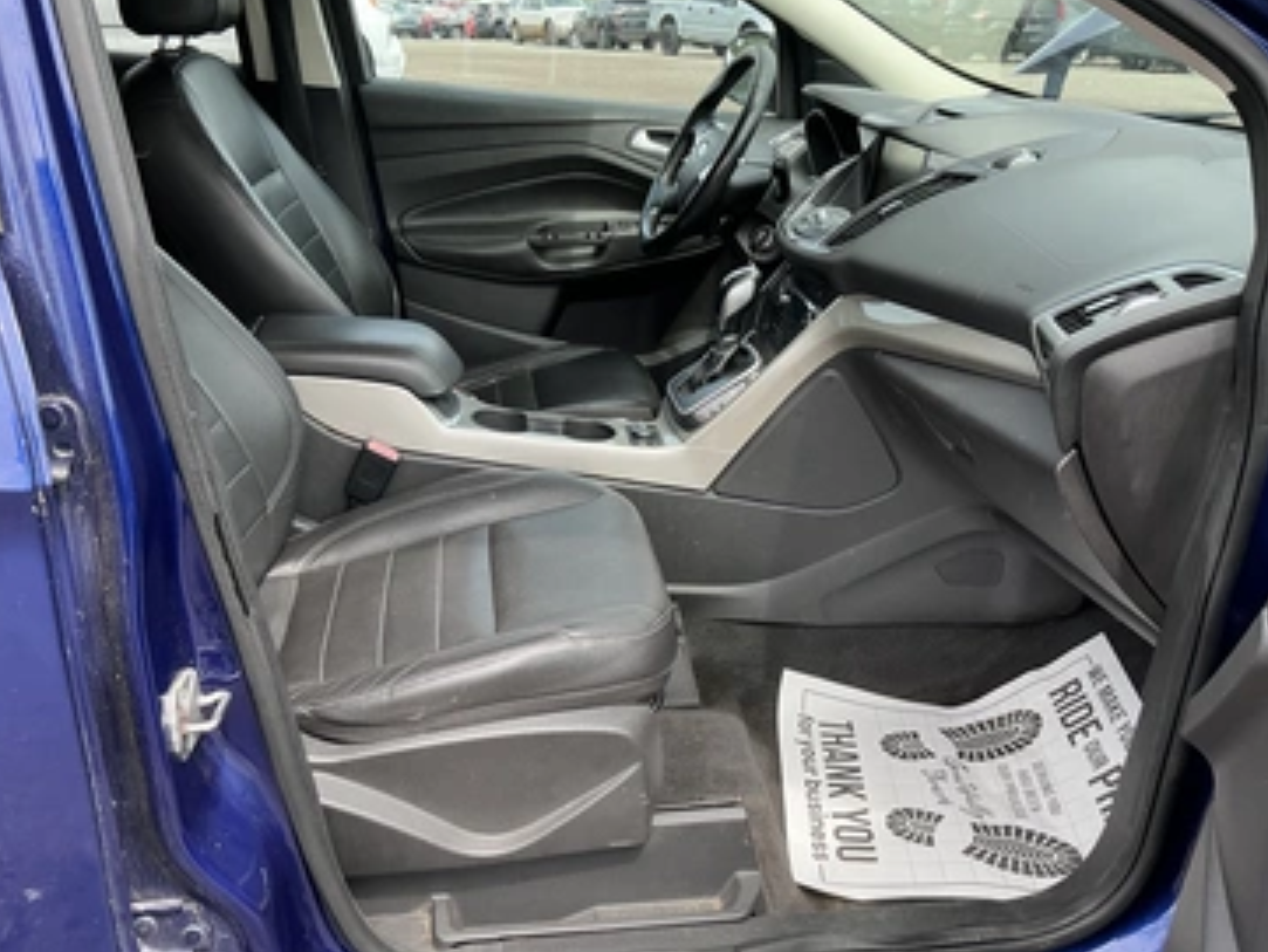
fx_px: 1136
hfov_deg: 58.3
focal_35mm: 31
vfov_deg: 45.5
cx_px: 650
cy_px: 471
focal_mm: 3
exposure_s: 1/215
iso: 20
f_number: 1.8
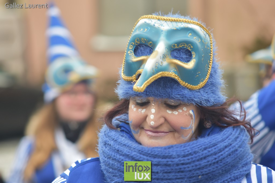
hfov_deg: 9.1
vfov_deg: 6.1
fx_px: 1719
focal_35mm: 225
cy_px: 92
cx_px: 138
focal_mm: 150
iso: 320
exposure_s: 1/100
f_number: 4.5
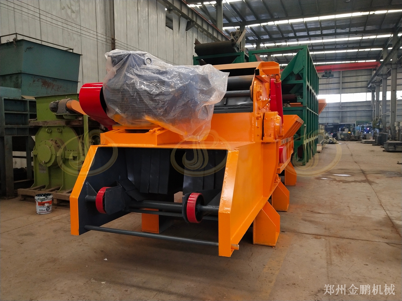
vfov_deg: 46.8
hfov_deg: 60.0
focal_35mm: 30
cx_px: 201
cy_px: 150
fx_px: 348
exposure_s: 1/50
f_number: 1.8
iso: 469
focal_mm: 3.95
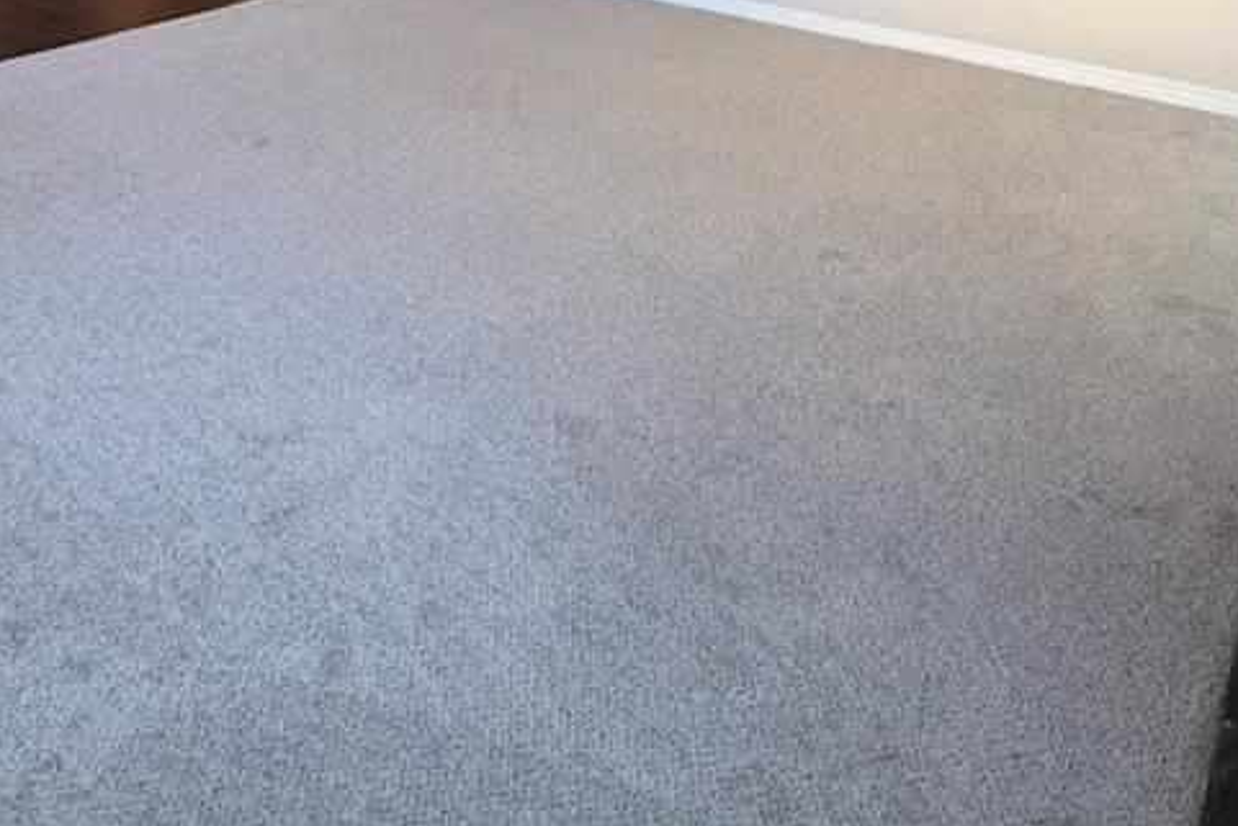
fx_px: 1066
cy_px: -54
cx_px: 489
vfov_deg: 36.6
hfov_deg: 59.7
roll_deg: +0.7
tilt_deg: -12.0
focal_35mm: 31
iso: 100
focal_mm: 2.22
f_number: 2.2
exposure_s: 1/120
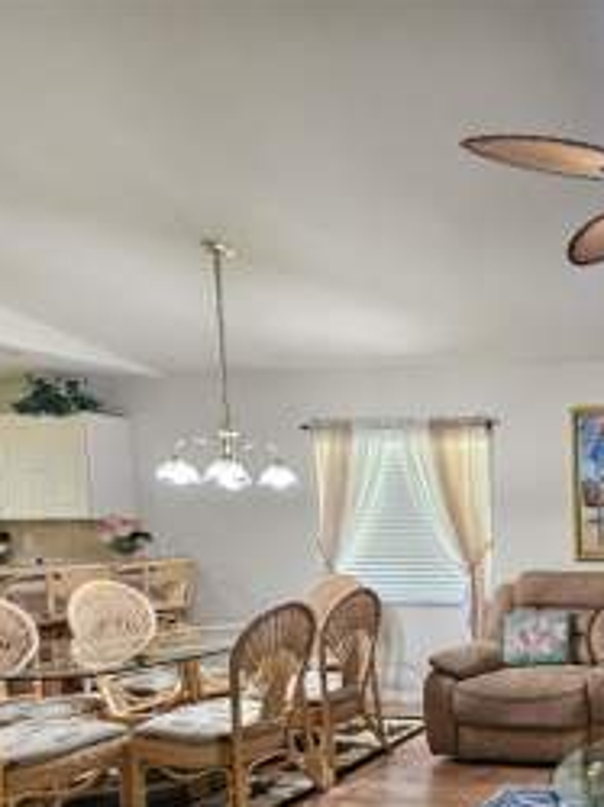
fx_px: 583
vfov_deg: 66.5
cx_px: 717
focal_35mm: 25
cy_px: 571
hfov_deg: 39.9
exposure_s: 1/30
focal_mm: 2.2
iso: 320
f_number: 2.2
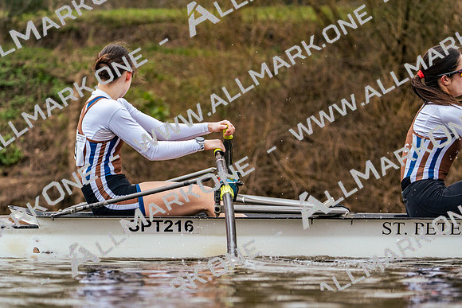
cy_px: 154
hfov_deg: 10.3
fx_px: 2567
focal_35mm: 200
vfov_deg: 6.9
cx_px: 231
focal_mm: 200
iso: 2000
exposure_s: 1/2000
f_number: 6.3
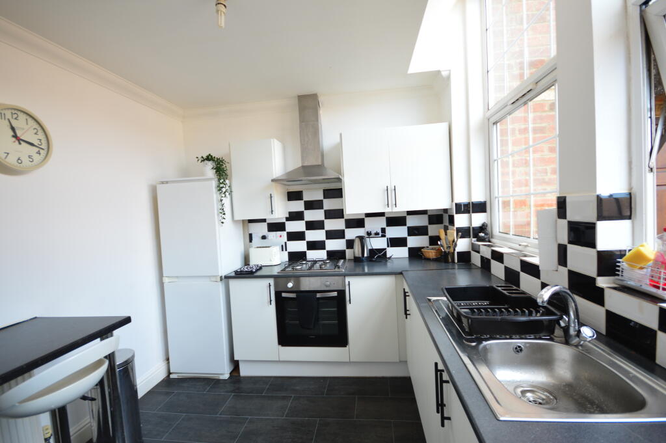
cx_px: 333
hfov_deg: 100.4
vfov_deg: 77.2
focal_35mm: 15
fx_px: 277
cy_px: 222
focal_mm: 10
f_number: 4
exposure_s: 1/20
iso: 100
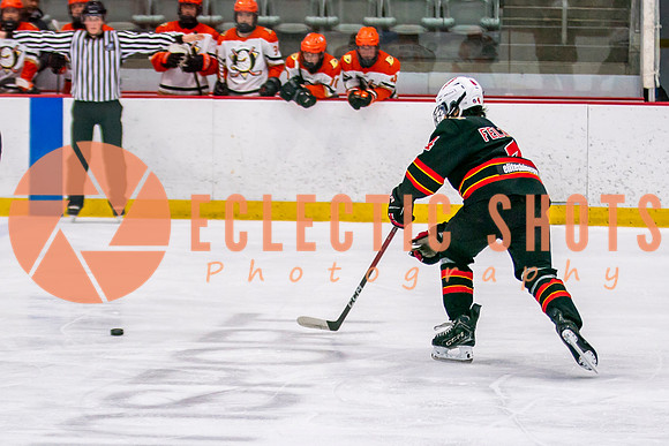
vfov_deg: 7.2
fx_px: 3567
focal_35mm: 192
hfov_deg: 10.7
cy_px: 330
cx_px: 368
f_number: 2.8
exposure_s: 1/640
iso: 640
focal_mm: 80
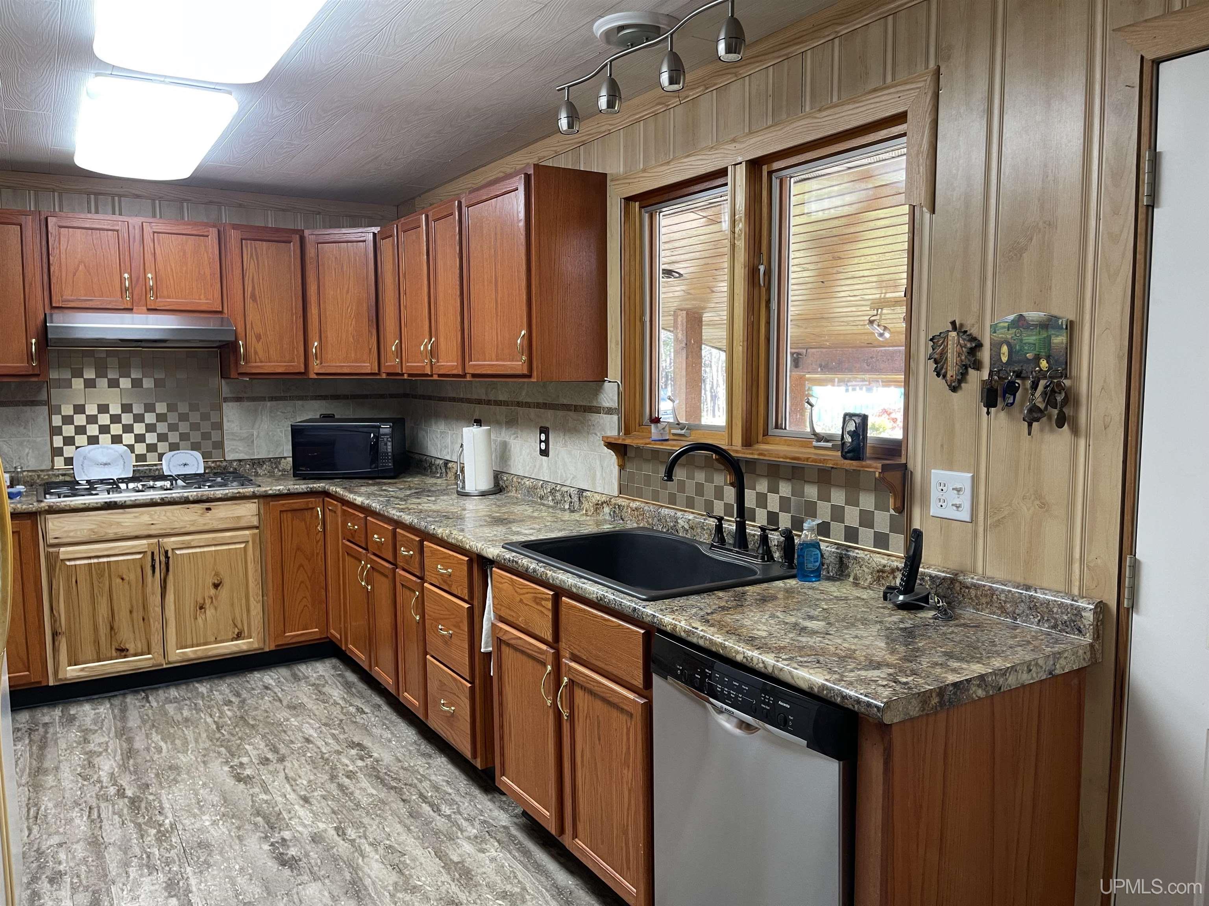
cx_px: 604
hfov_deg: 69.4
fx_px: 873
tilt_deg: -5.8
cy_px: 453
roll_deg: +0.5
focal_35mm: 25
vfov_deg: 54.9
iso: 100
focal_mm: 5.1
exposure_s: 1/60
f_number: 1.6
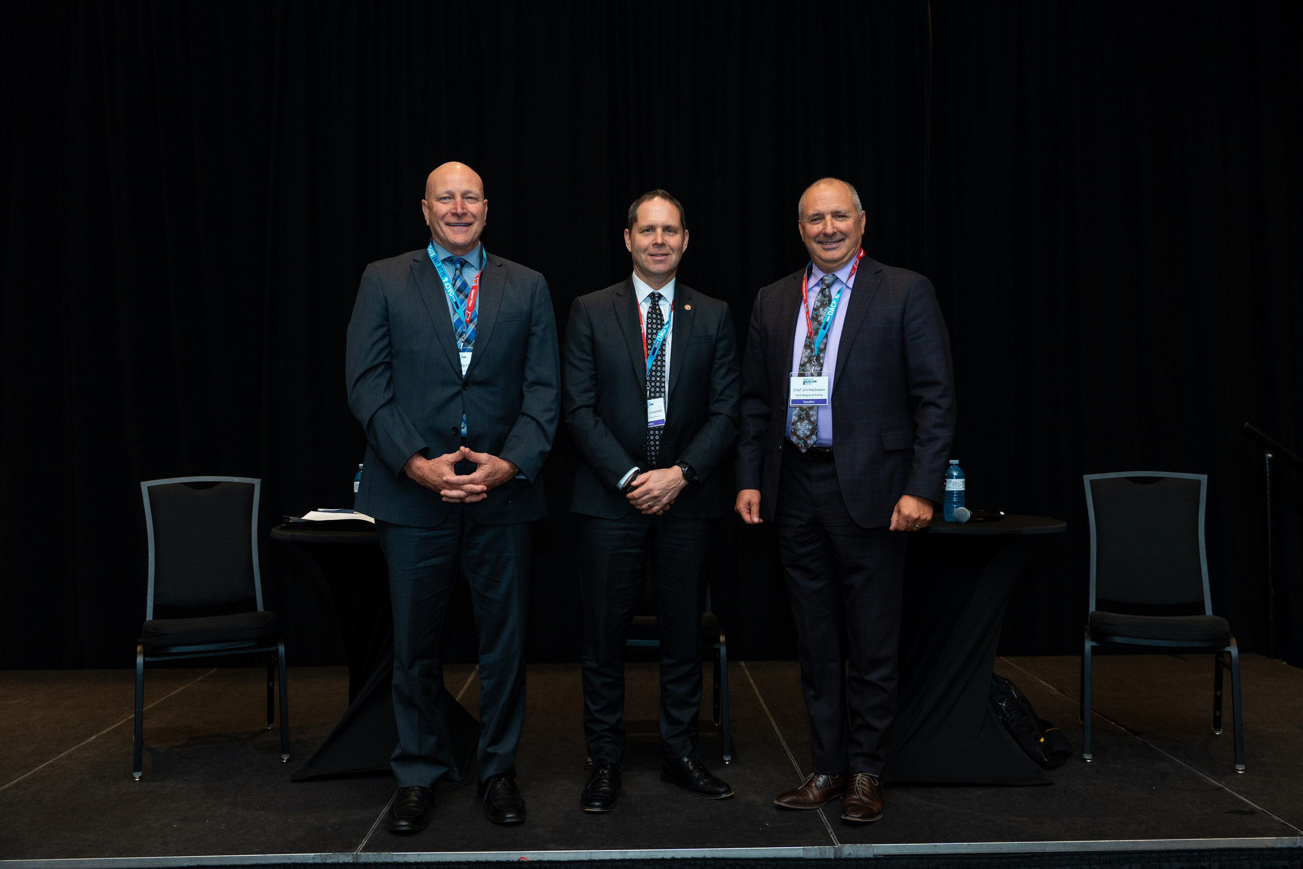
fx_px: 1149
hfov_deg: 59.1
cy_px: 434
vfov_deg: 41.4
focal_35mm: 32
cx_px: 652
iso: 640
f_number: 2.8
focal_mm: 31.3
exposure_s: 1/160
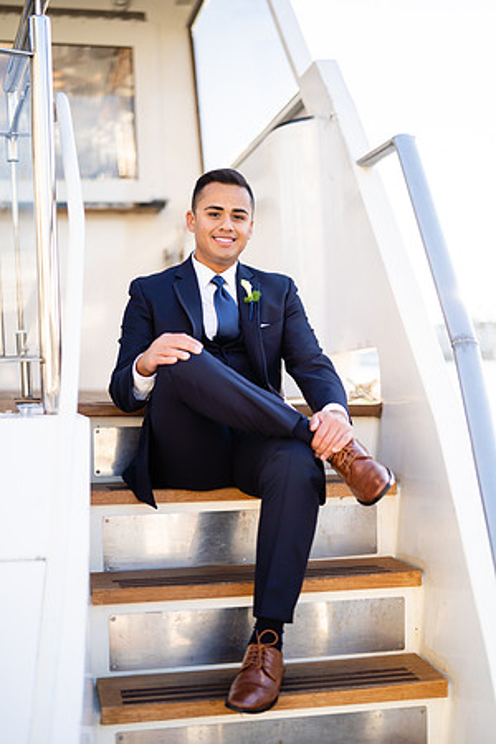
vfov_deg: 39.6
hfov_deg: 27.0
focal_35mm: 50
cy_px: 372
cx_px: 248
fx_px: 1033
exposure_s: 1/2000
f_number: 1.4
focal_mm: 50
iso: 160
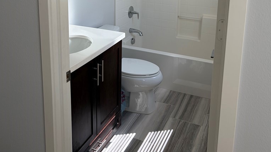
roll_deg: -0.4
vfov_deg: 29.3
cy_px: 2
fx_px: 273
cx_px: 136
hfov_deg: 52.8
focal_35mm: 38
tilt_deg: -10.8
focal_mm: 5.96
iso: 32
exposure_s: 1/122
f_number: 1.6
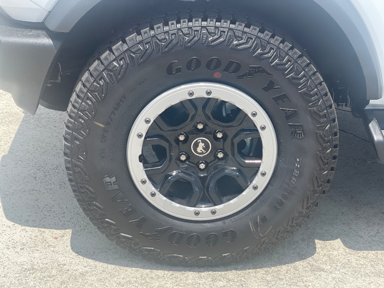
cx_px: 192
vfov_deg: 22.9
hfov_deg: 30.3
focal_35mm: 64
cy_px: 144
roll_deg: -0.6
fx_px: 710
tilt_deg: -22.6
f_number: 2.2
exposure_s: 1/827
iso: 32
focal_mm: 7.5
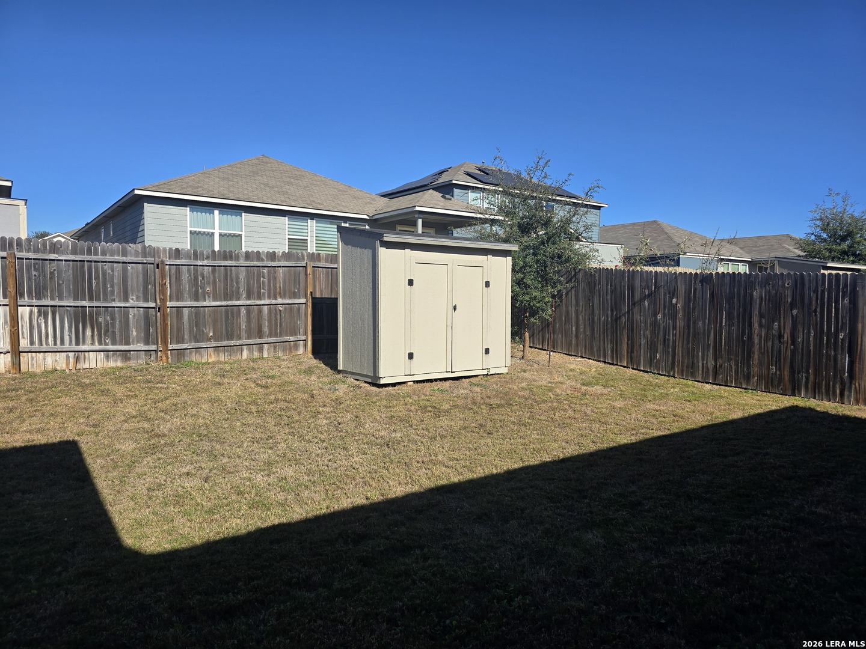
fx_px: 575
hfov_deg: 73.9
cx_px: 433
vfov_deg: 58.9
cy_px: 324
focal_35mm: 23
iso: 12
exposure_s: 1/756
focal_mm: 6.3
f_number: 1.7
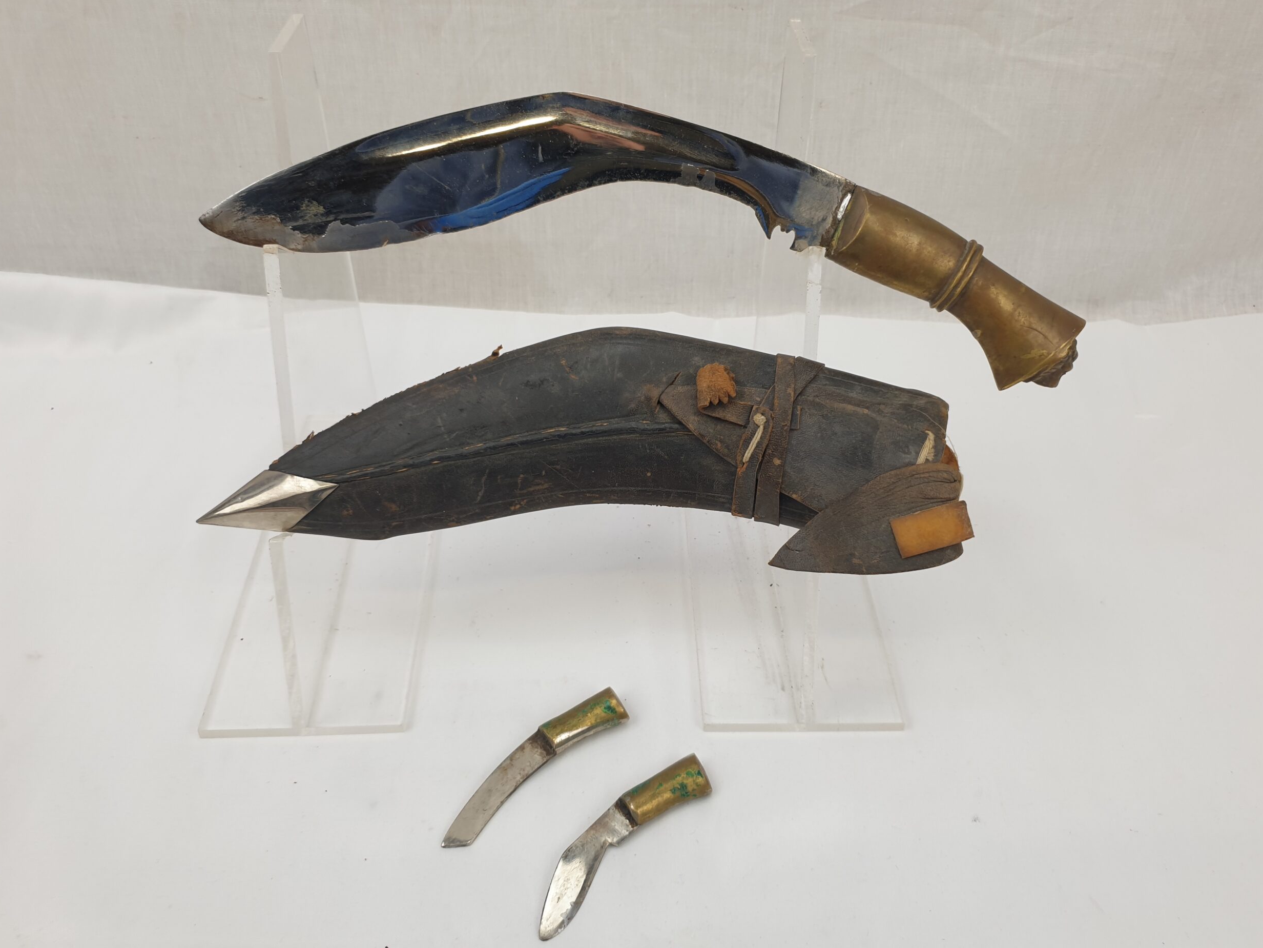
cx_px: 641
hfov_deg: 65.3
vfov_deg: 51.4
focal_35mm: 27
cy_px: 480
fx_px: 985
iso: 50
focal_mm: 4.3
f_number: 1.5
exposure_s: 1/146
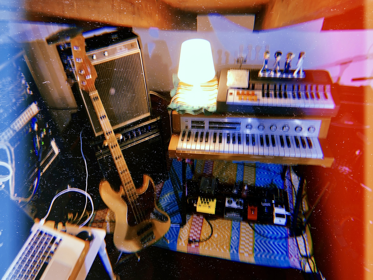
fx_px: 280
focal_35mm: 26
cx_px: 186
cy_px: 140
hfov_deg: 67.3
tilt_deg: -40.4
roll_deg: +4.0
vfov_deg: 53.1
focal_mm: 4.25
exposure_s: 1/7
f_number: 1.8
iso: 50
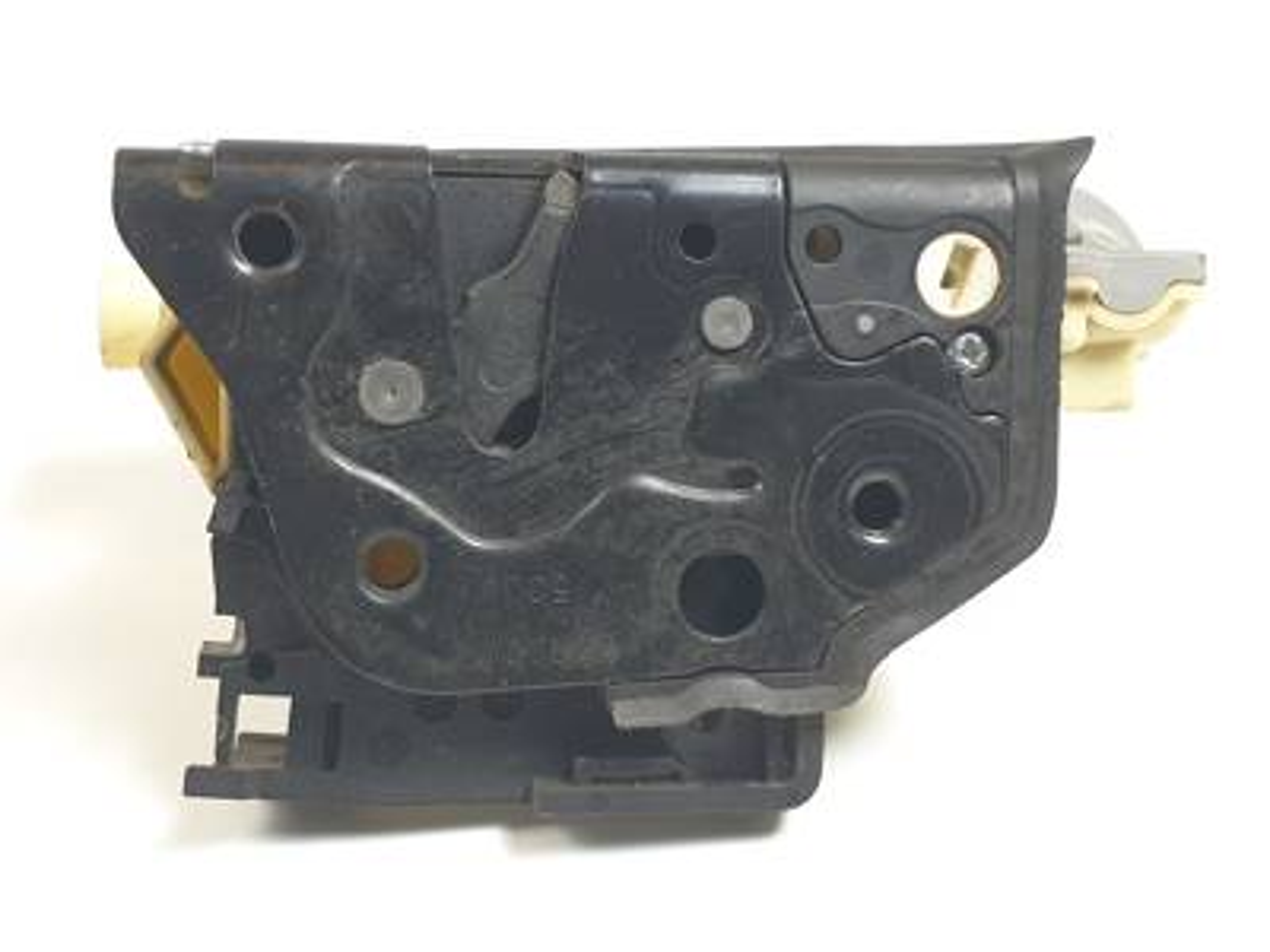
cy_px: 476
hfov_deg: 67.3
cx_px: 635
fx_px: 954
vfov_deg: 53.1
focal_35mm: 26
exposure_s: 1/100
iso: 80
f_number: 2.4
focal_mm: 4.3
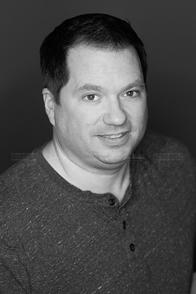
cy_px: 147
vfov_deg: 23.9
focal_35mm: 85
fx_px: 694
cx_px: 98
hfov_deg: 16.1
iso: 2000
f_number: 3.5
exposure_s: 1/400
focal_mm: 85
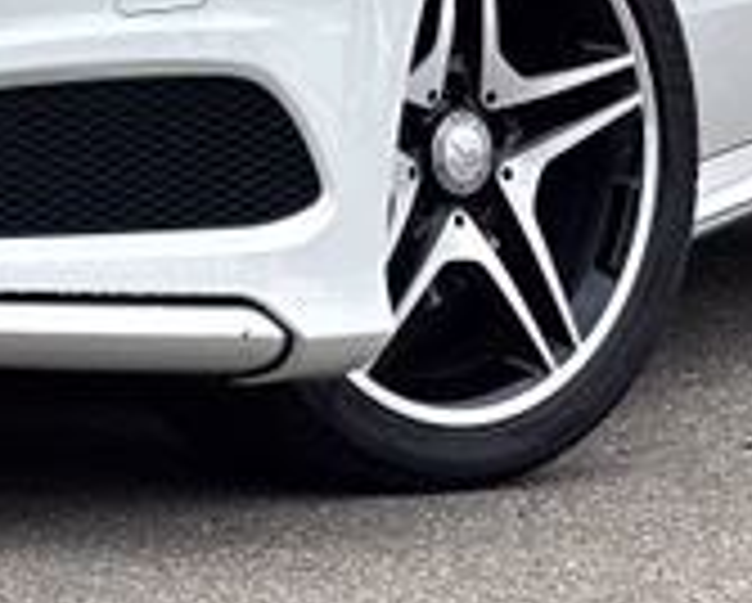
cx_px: -306
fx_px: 8022
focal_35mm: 360
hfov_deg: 5.3
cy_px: -333
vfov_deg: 4.3
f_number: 2.8
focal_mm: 9
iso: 32
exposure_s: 1/335
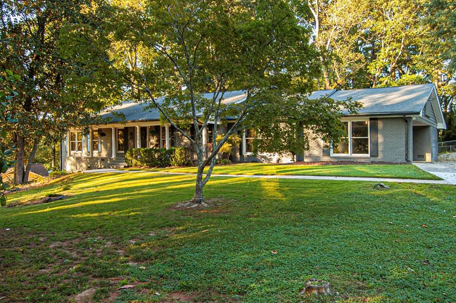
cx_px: 240
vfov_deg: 21.2
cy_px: 142
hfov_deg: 31.4
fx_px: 810
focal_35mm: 64
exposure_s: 1/45
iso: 200
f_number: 8
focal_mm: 40
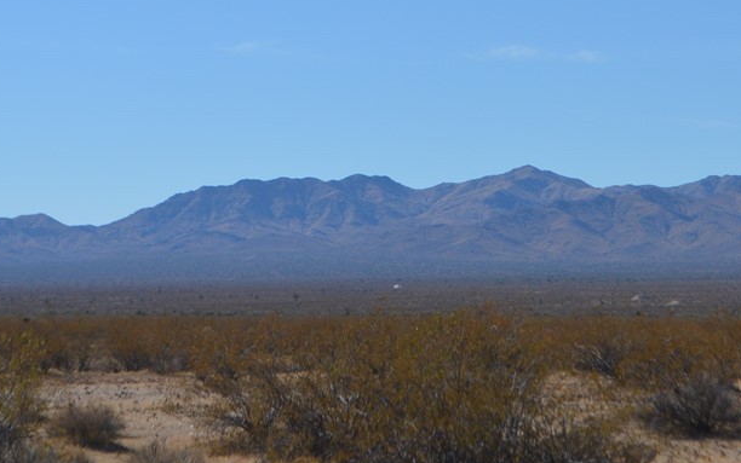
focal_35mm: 149
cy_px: 120
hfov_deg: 14.0
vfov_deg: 8.8
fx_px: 3008
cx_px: 522
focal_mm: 55
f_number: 8
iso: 400
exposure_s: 1/2000
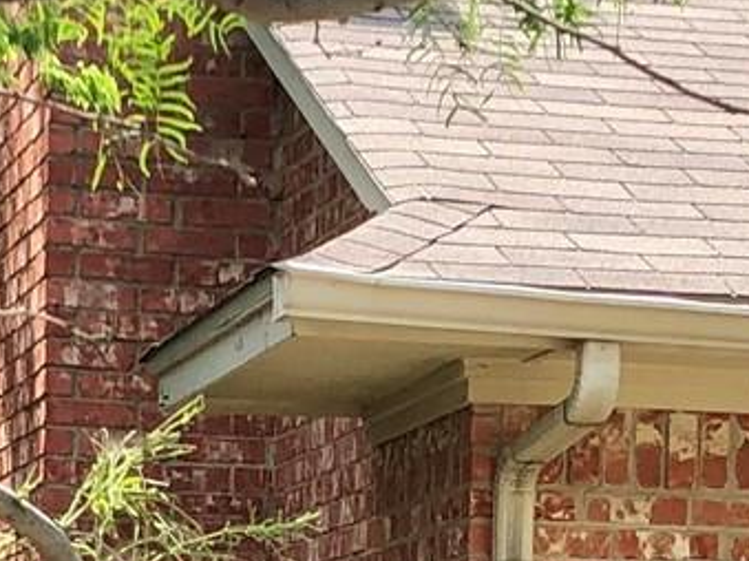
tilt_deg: -3.4
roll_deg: -1.9
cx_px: 141
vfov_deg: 8.4
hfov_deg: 11.7
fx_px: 3655
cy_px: 1014
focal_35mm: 169
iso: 20
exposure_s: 1/714
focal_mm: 4
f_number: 1.8
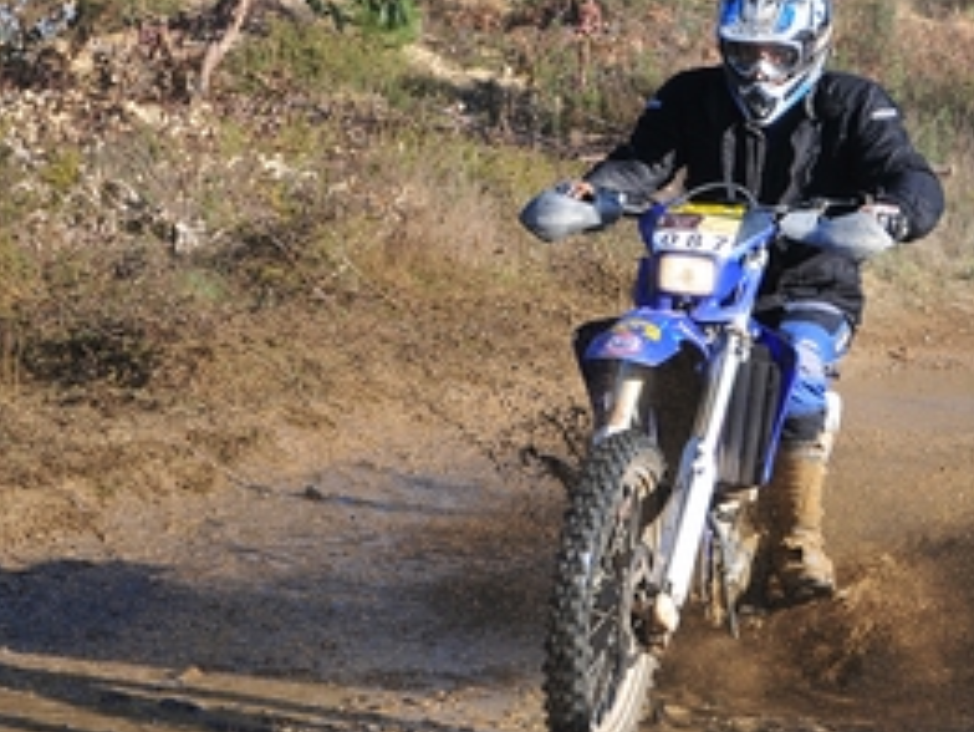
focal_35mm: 154
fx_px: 4335
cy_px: 301
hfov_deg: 12.8
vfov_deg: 9.6
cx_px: 717
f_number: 5.6
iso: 400
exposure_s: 1/1000
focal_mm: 62
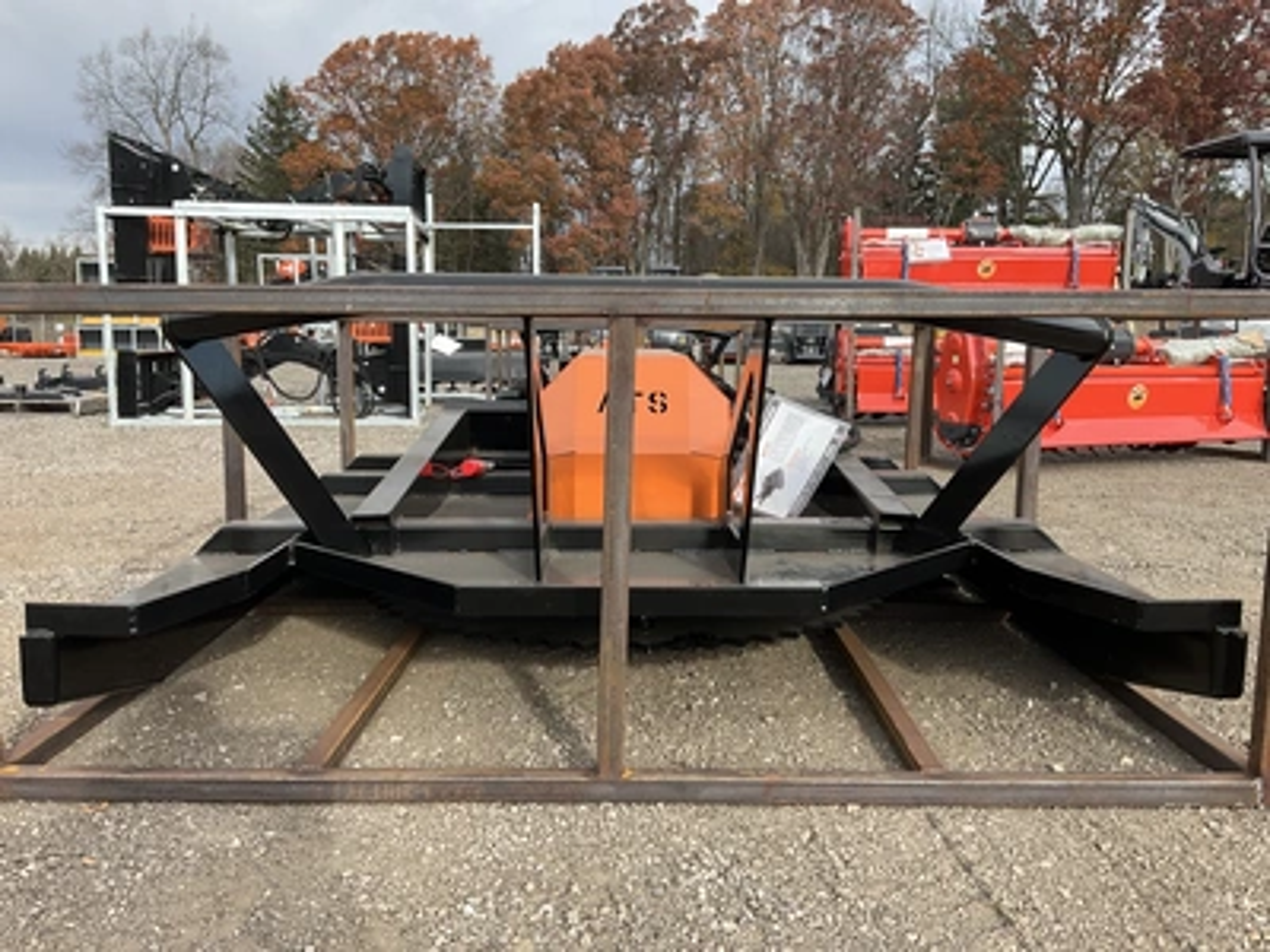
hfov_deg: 61.7
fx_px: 1064
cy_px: 476
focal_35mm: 29
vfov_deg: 48.2
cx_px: 635
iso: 25
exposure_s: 1/422
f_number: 1.8
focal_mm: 3
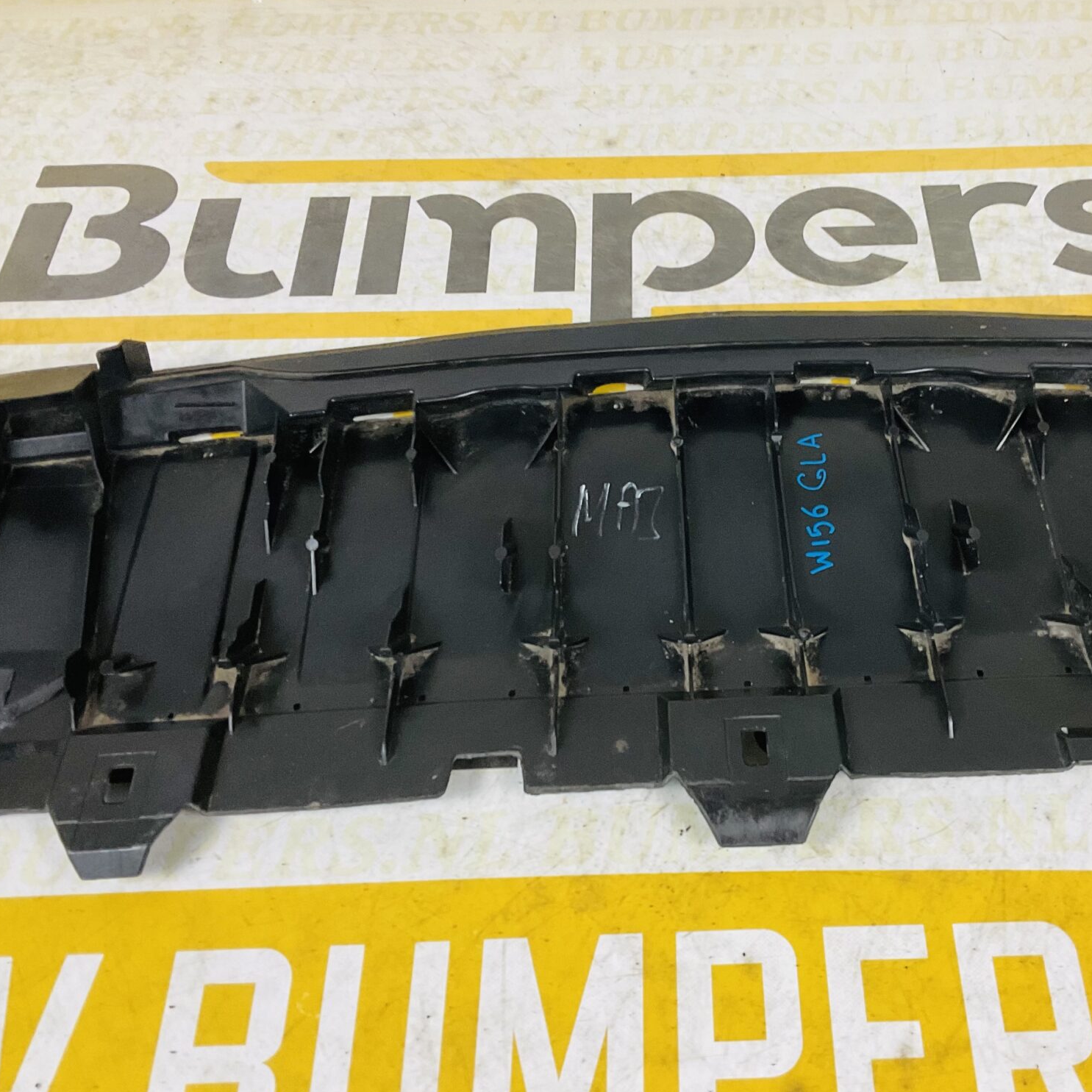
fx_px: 1392
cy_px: 535
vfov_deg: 42.8
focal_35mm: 39
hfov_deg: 42.4
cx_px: 706
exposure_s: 1/50
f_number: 1.8
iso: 80
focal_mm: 3
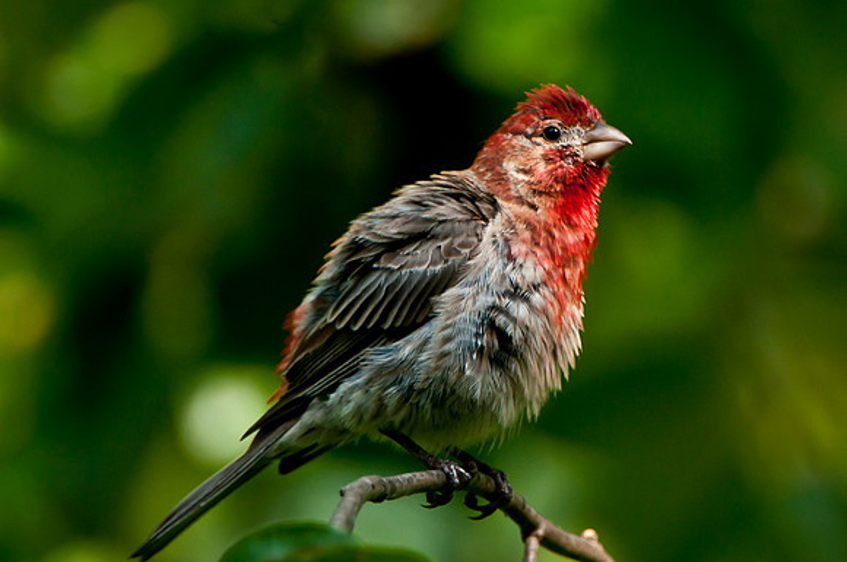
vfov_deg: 1.5
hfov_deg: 2.3
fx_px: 21145
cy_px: 281
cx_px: 424
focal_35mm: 900
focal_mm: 600
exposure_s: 1/400
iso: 400
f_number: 8
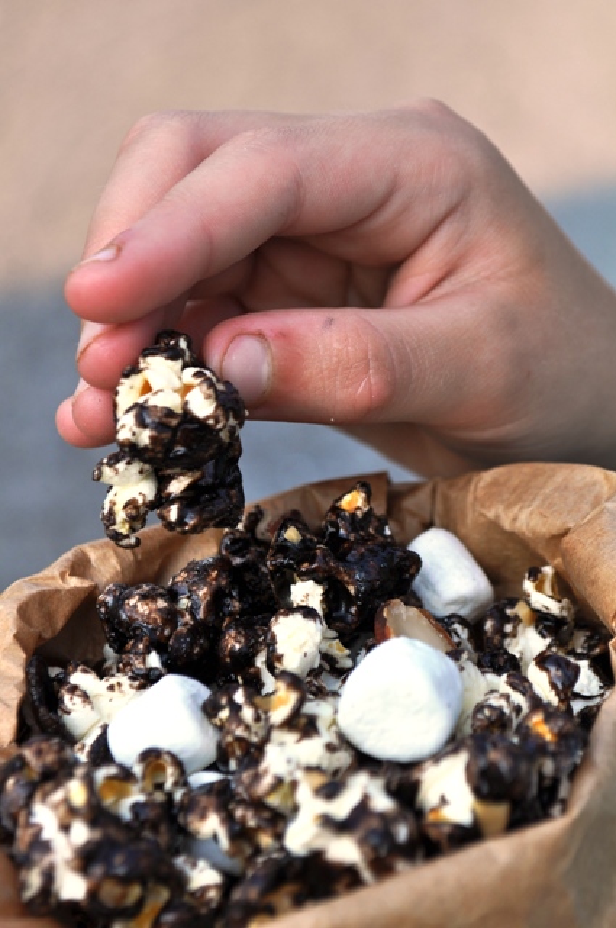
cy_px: 464
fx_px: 2123
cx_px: 308
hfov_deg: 16.5
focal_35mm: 82
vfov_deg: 24.6
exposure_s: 1/250
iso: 200
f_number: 8
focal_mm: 55
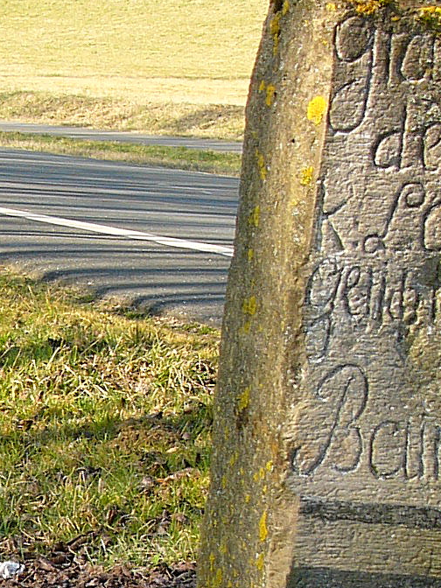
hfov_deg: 7.7
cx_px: -78
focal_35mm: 192
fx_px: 3261
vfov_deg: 10.3
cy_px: 454
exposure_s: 1/125
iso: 50
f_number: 4
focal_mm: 9.3
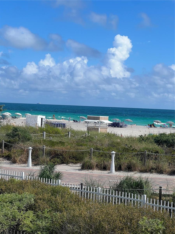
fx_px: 519
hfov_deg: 19.1
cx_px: 88
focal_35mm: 77
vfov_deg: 25.3
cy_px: 117
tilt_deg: +0.2
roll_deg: -1.8
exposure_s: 1/1107
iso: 32
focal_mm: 9
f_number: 2.8
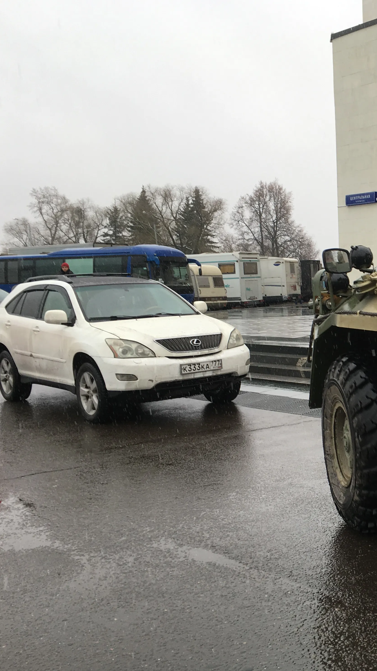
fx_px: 764
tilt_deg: -5.6
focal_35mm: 43
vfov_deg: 47.4
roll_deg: +1.8
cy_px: 332
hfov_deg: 25.5
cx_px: 423
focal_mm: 4.15
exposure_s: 1/120
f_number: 2.2
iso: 25
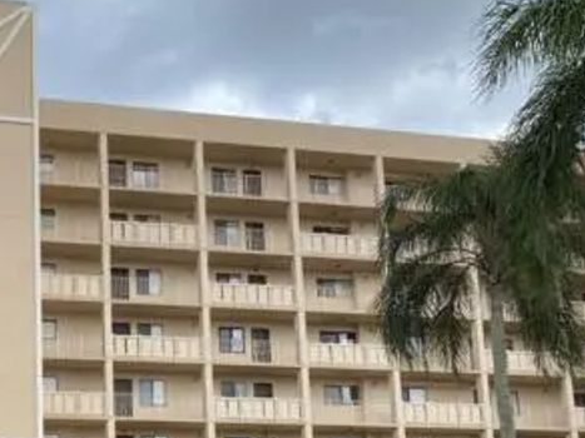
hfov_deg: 31.6
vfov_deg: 24.9
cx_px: 20
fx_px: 963
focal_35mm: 57
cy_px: 397
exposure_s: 1/827
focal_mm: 4.25
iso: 32
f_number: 1.8
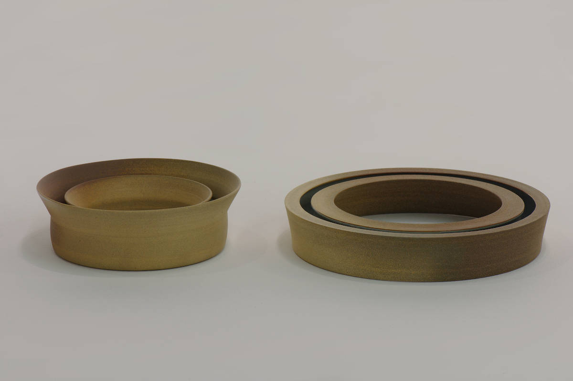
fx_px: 2506
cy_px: 190
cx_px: 286
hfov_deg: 13.0
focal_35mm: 158
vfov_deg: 8.7
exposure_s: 1/13
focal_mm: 105
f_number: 11
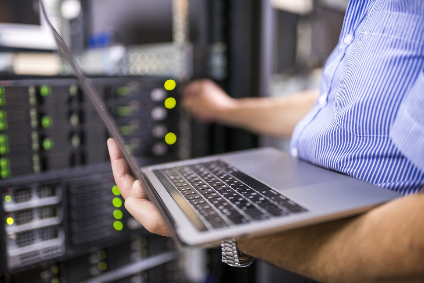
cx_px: 212
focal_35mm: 35
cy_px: 142
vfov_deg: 37.9
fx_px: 412
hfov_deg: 54.4
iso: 800
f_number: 1.4
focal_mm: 35
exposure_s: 1/100
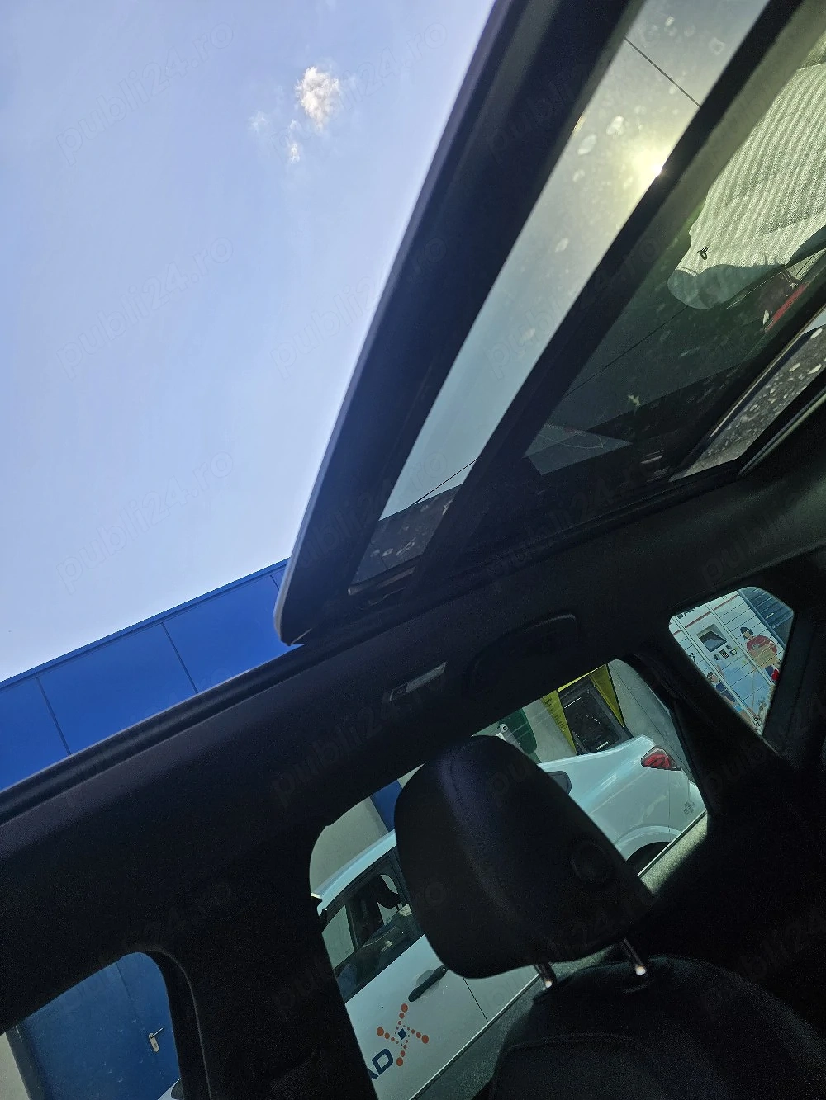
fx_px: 732
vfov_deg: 73.9
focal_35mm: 23
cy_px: 550
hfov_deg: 58.9
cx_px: 413
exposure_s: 1/526
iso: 16
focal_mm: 6.3
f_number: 1.7
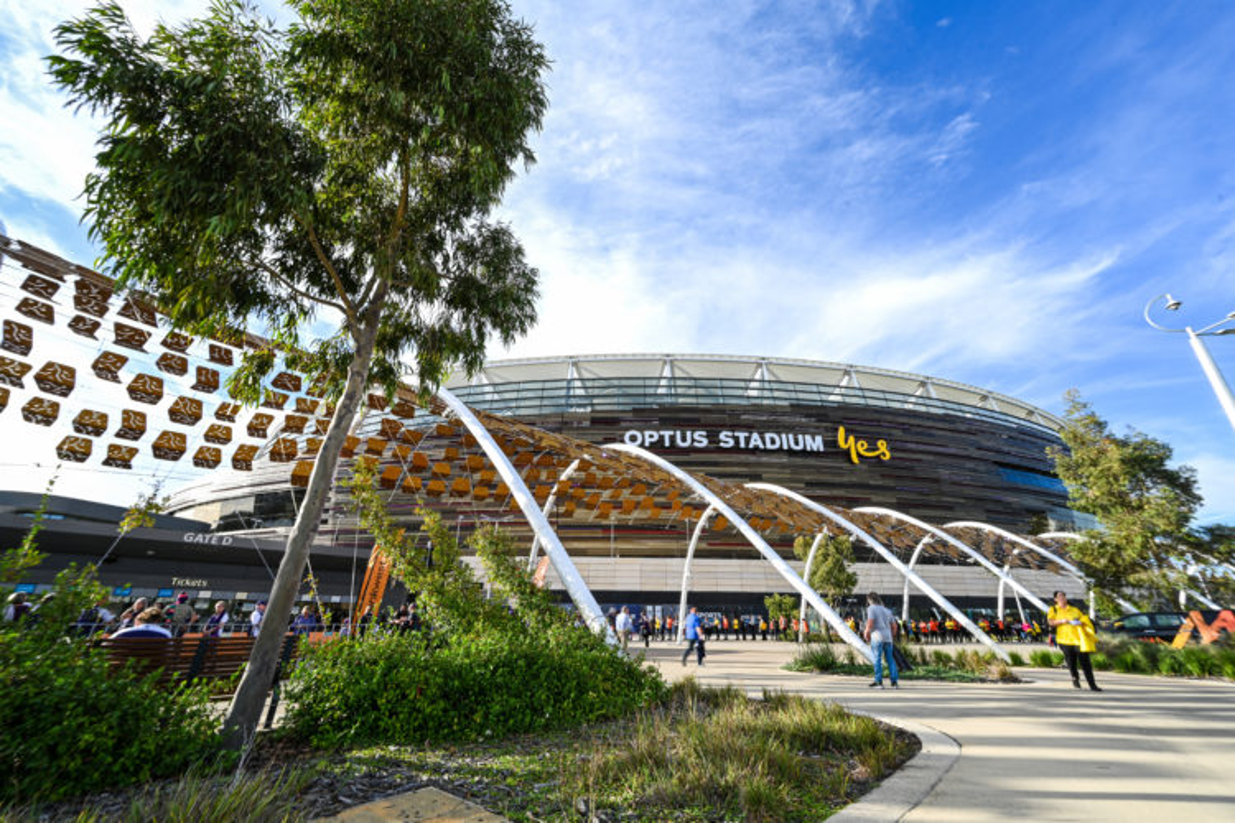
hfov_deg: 104.3
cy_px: 412
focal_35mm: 14
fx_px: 480
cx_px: 618
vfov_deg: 81.2
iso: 31
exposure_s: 1/10
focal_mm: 14
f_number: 16
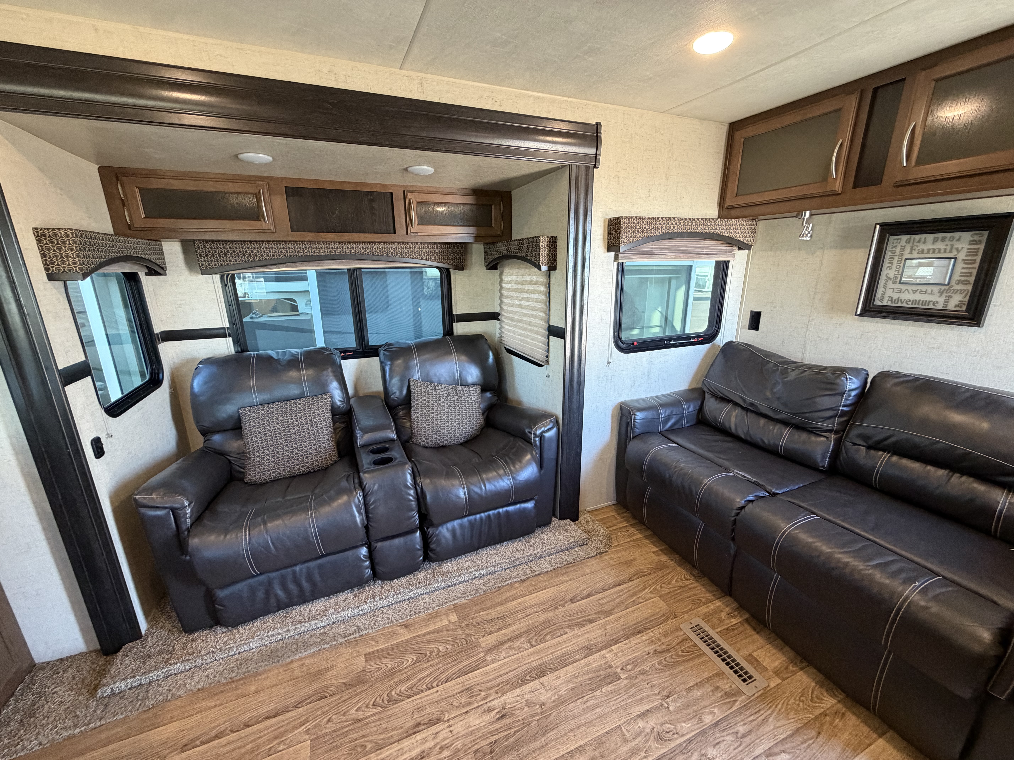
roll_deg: +0.7
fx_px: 410
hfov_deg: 102.1
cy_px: 380
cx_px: 507
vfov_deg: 85.7
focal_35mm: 14
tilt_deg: -15.0
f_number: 2.2
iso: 400
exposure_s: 1/60
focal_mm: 2.22
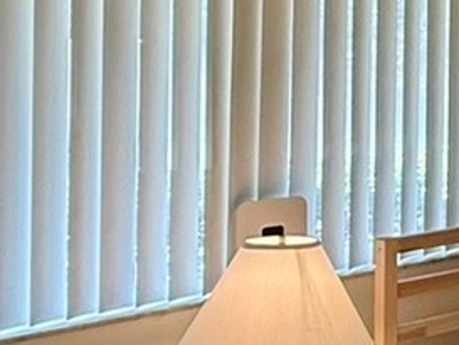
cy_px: 30
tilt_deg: +1.1
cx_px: 763
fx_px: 1088
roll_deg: -0.6
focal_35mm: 82
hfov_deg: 19.4
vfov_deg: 17.7
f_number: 2.2
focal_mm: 2.22
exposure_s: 1/120
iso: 250
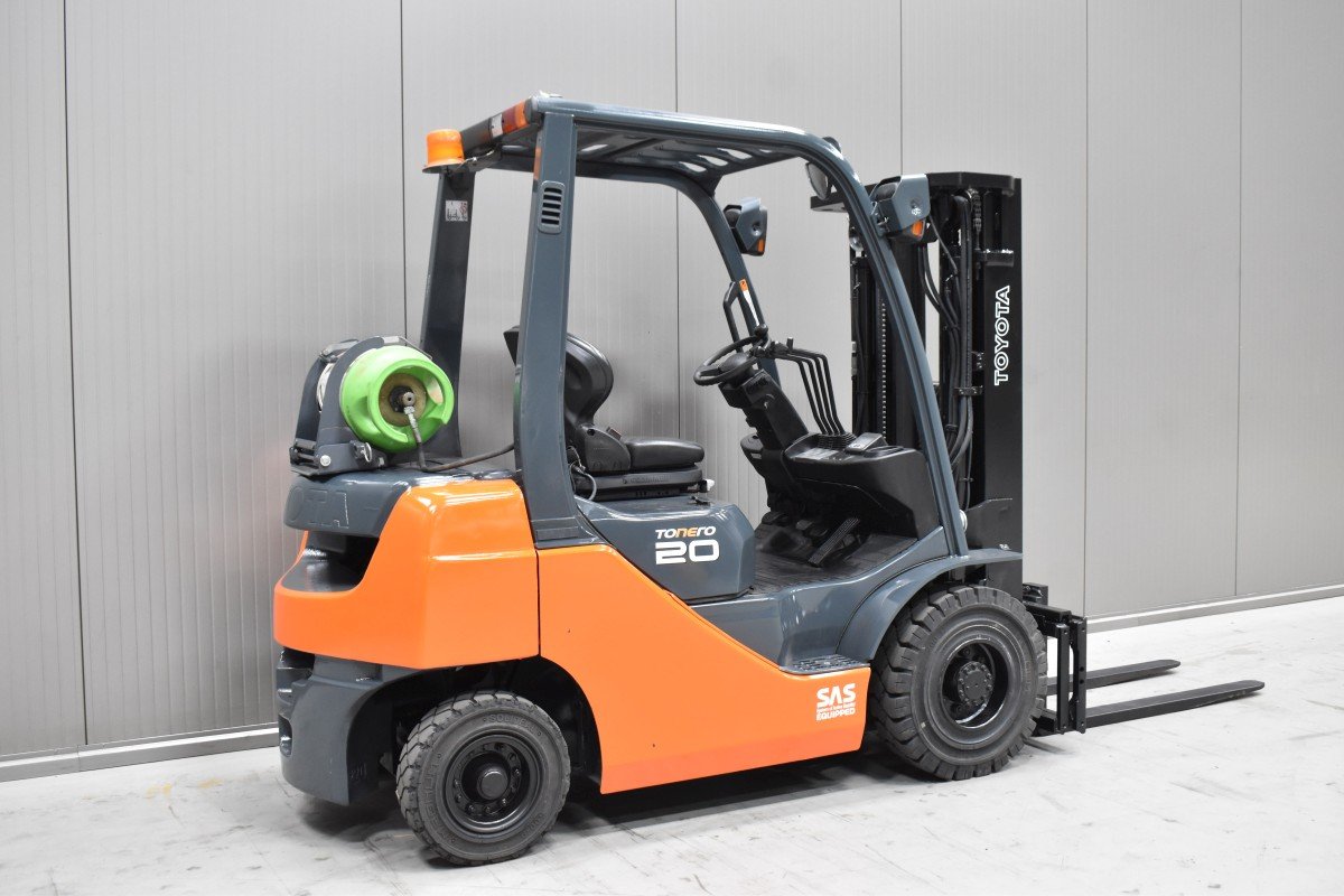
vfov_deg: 36.9
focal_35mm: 36
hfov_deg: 53.1
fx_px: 1344
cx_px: 672
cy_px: 448
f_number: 5
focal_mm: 24
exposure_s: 1/20
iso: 1600
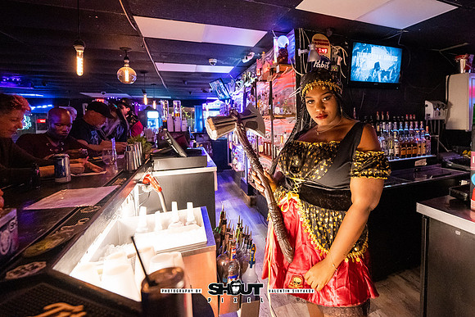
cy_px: 123
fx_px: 236
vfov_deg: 66.9
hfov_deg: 88.3
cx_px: 300
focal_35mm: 18
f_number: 2.8
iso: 3200
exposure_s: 1/200
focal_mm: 14
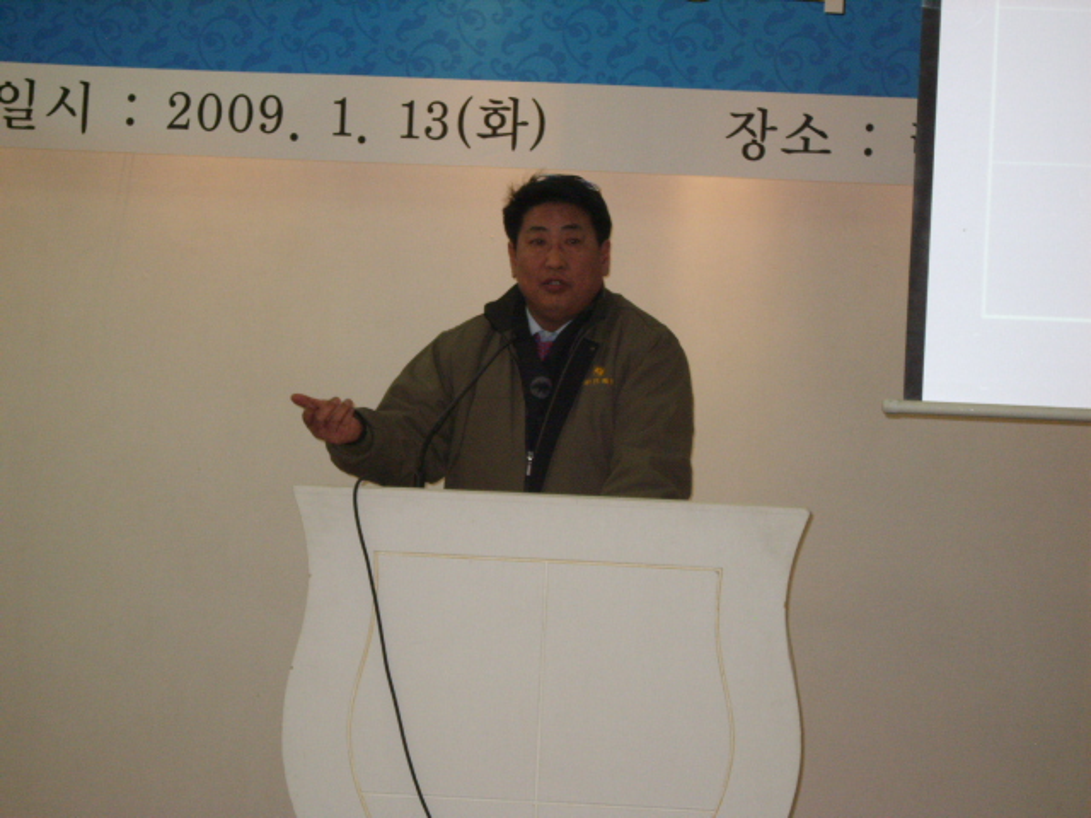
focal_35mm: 105
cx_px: 546
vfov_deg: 14.1
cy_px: 409
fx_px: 3309
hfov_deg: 18.7
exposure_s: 1/60
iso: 235
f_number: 5.1
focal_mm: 22.2
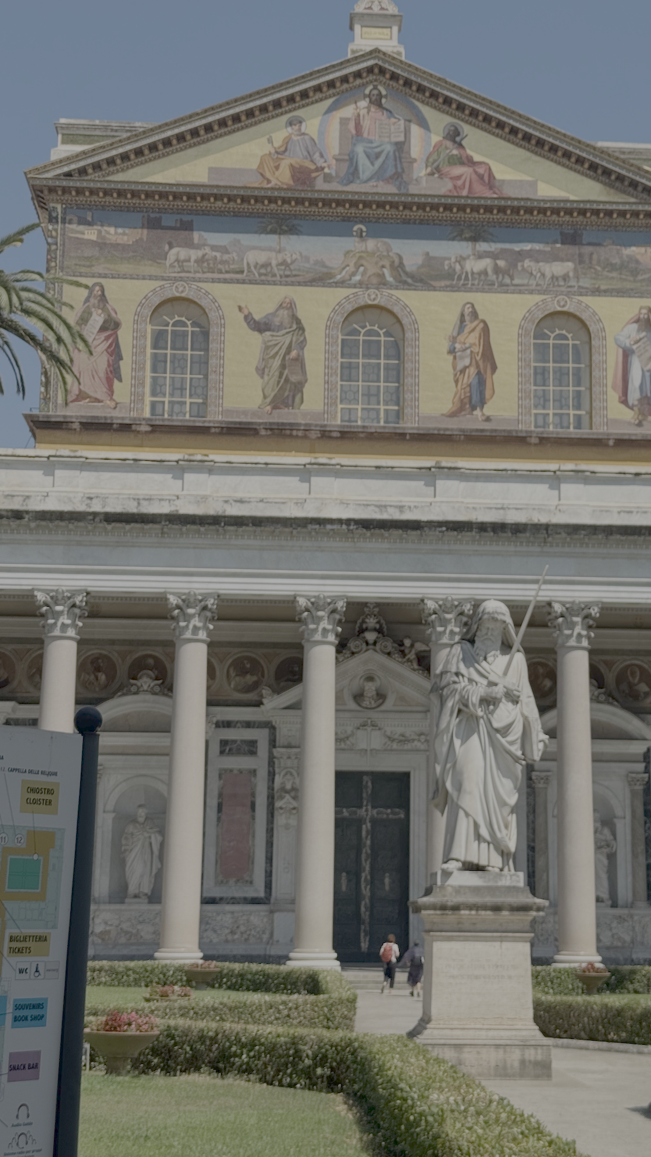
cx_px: 408
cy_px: 583
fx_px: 1626
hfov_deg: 22.6
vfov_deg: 39.2
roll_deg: -0.7
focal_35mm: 53
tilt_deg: +12.9
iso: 64
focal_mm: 6.76
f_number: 1.78
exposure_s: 1/4310
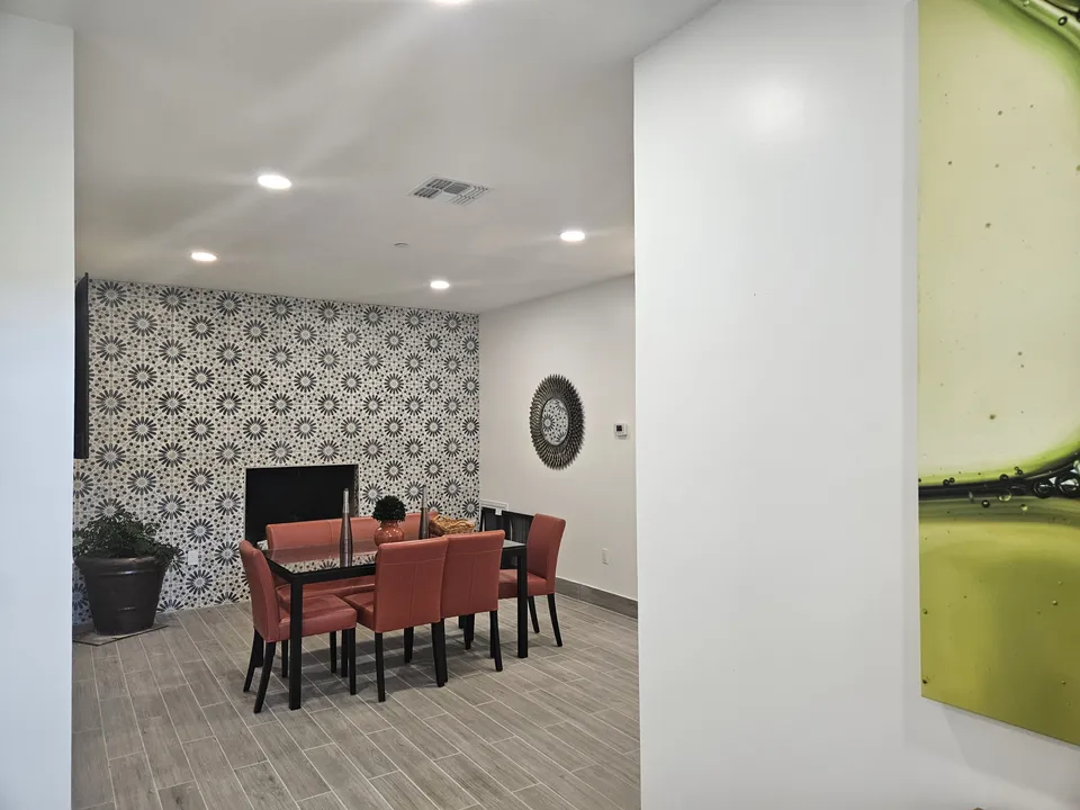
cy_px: 405
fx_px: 718
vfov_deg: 58.9
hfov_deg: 73.9
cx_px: 540
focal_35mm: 23
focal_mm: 5.4
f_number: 1.8
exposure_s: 1/120
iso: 160
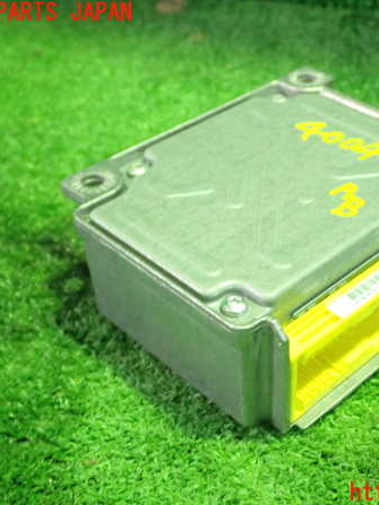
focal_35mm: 55
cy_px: 253
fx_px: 803
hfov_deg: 26.3
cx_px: 266
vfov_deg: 34.9
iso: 800
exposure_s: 1/15
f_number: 2.8
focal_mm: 7.31
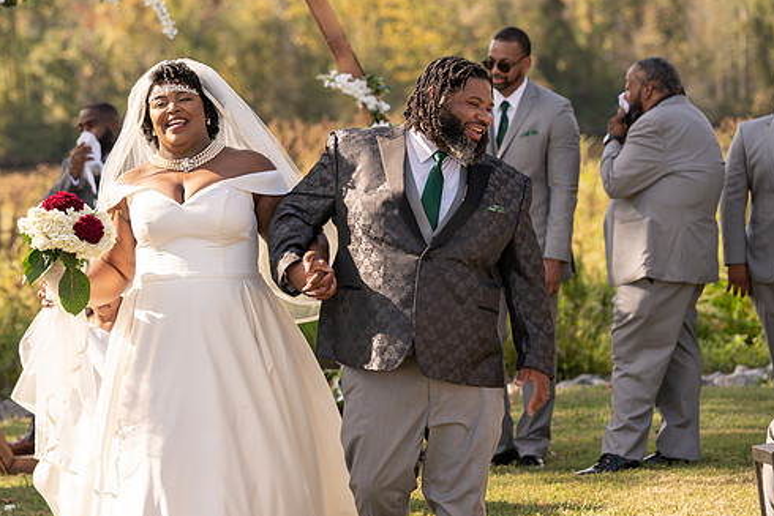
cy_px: 226
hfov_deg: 15.1
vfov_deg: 10.1
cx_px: 336
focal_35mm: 136
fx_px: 2925
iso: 100
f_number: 4
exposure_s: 1/500
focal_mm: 112
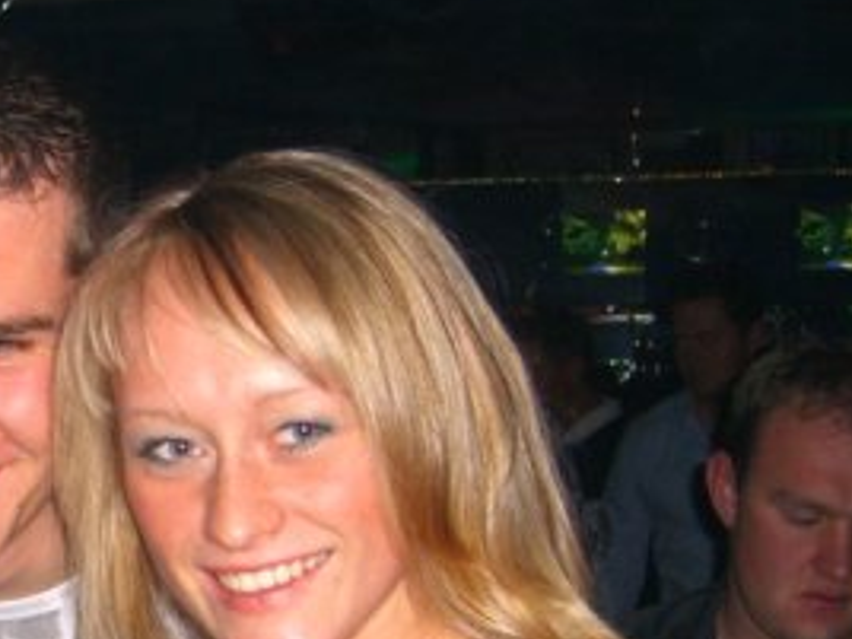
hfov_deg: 22.0
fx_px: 2092
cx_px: -51
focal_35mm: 85
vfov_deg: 17.1
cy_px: 563
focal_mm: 7.9
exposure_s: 1/60
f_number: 2.8
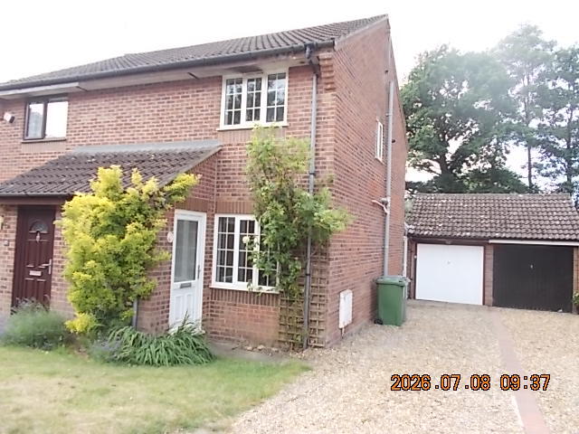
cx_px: 290
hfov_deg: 67.3
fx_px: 435
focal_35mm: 26
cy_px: 217
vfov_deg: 53.1
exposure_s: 1/125
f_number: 3.2
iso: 80
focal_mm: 4.6
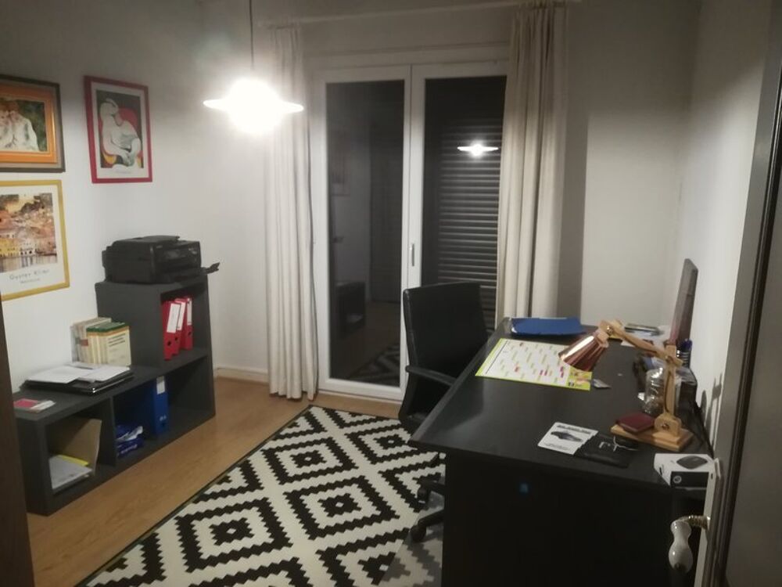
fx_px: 587
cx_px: 391
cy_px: 294
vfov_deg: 53.1
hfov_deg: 67.3
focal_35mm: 26
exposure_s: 1/15
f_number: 2.2
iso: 500
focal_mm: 3.83
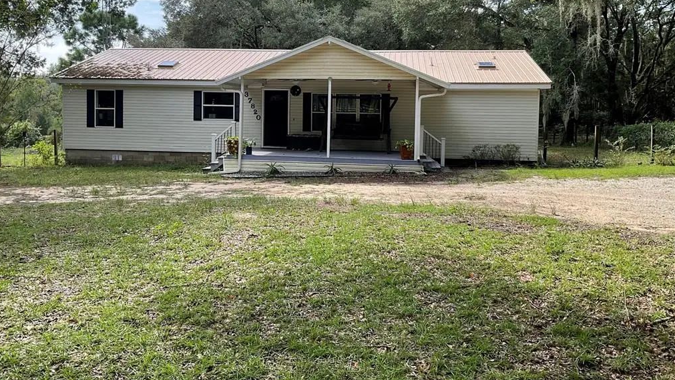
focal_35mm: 32
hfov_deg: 61.0
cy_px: 135
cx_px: 334
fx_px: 573
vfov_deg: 36.4
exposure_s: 1/478
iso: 16
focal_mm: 3
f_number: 1.8
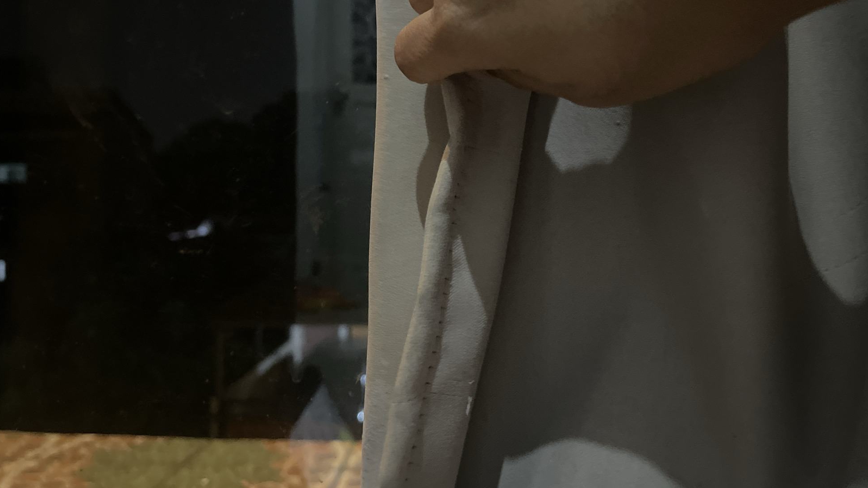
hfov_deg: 67.9
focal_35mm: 28
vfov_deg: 41.1
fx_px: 644
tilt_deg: +3.2
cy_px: 170
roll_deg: -0.2
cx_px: 422
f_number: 1.6
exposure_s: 1/15
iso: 1000
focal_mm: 5.1
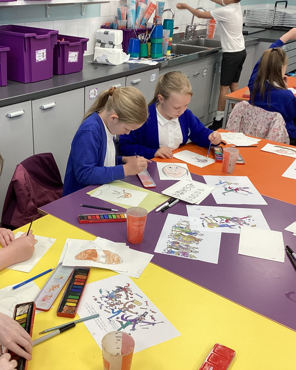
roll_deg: -2.8
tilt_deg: -25.9
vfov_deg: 44.8
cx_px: 108
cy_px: 187
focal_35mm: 41
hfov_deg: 36.2
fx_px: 449
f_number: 2.4
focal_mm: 3.3
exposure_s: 1/60
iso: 80
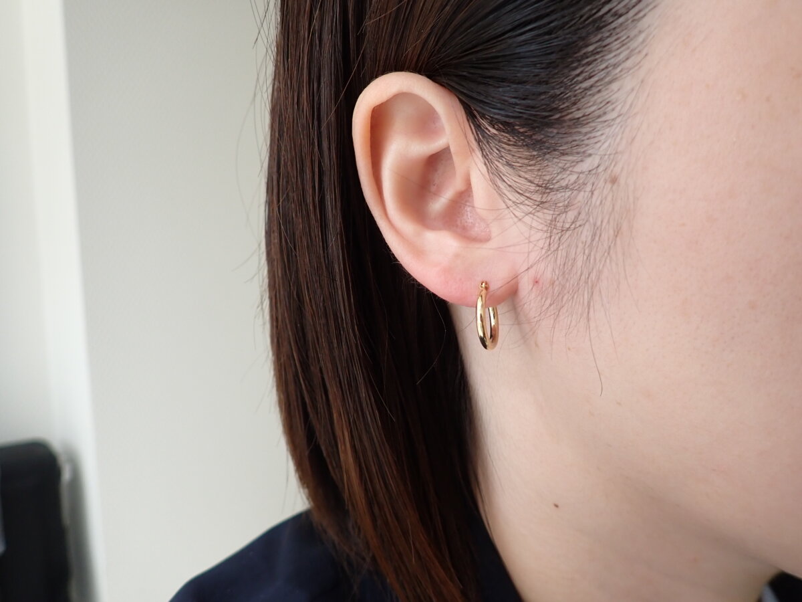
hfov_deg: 69.4
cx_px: 401
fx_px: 579
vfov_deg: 54.9
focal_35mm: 25
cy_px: 301
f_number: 2
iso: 200
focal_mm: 4.5
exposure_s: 1/60
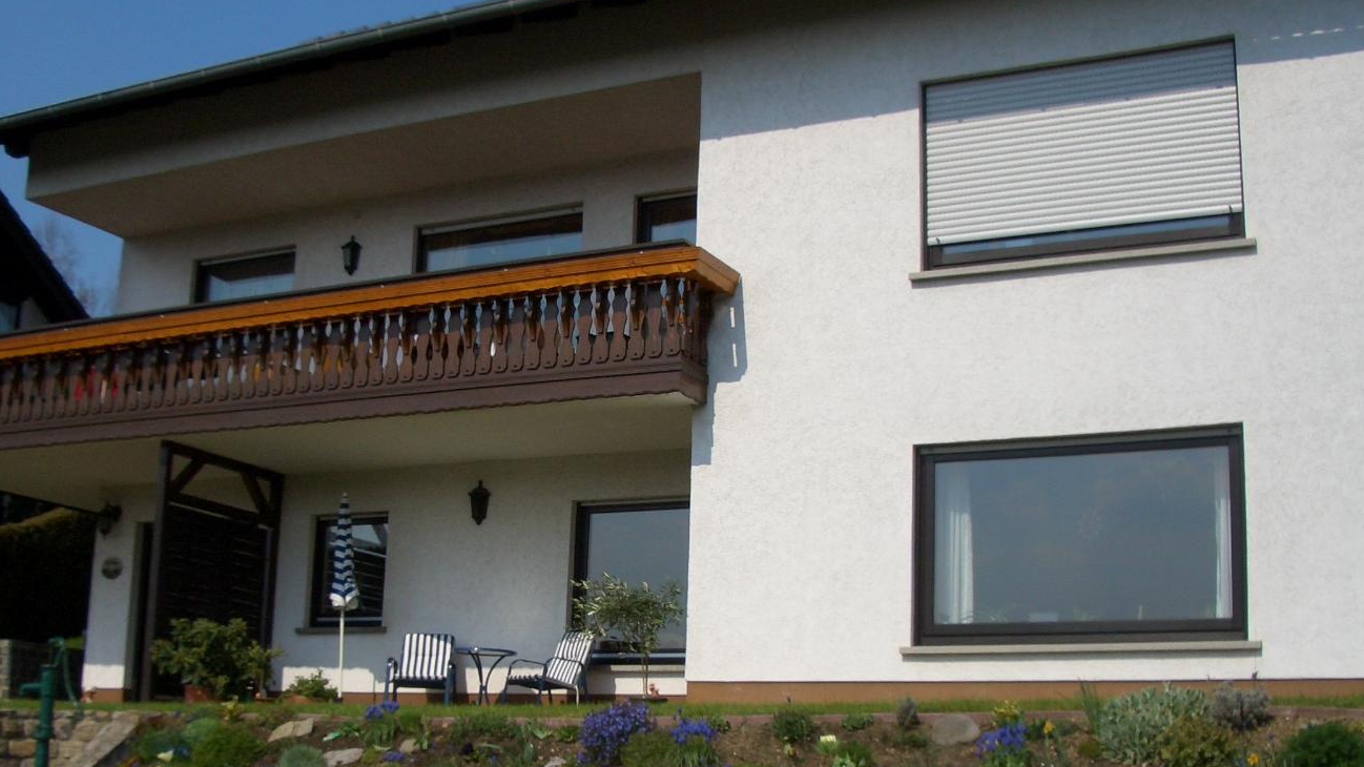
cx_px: 552
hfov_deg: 43.5
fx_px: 1700
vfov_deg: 25.4
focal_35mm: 47
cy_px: 448
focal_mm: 5.8
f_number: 4.3
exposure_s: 1/1000
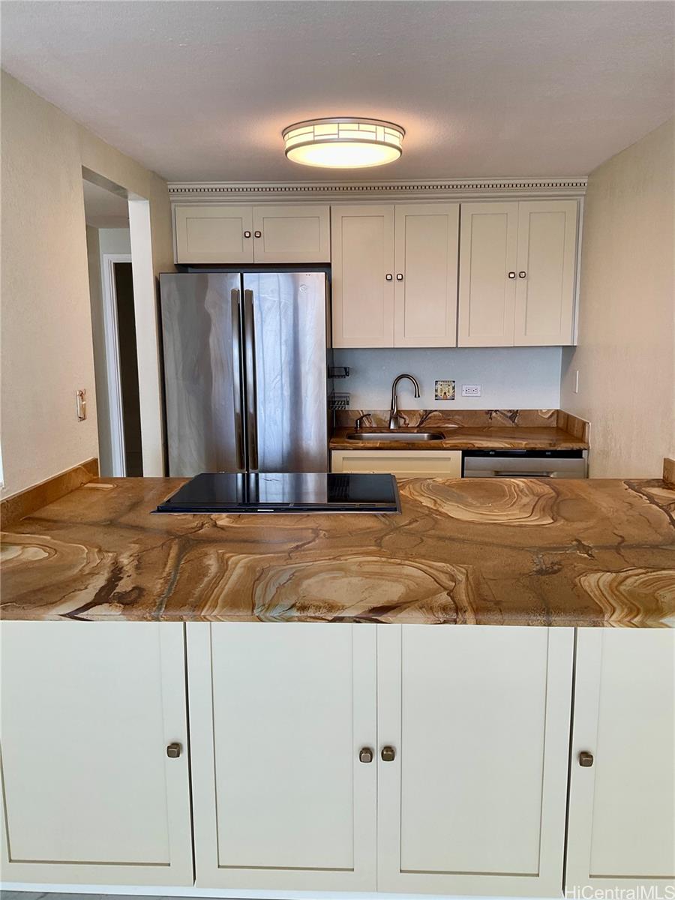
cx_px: 338
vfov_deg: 61.7
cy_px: 450
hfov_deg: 48.2
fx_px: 754
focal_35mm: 29
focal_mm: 3
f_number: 1.8
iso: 32
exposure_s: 1/120
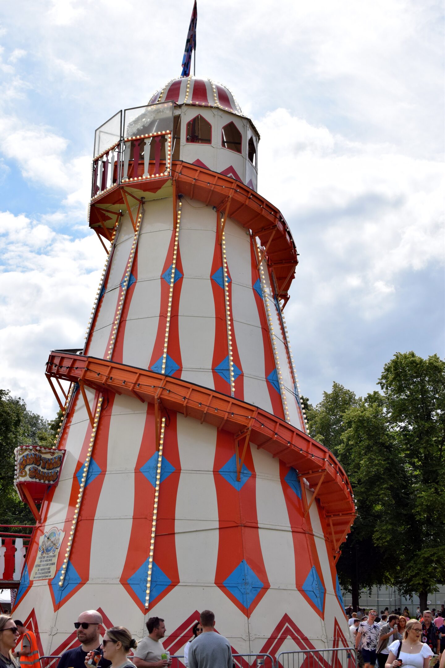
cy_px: 334
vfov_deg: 37.9
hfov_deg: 25.8
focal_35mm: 52
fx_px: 973
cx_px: 222
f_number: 8
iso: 400
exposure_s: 1/2000
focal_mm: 35
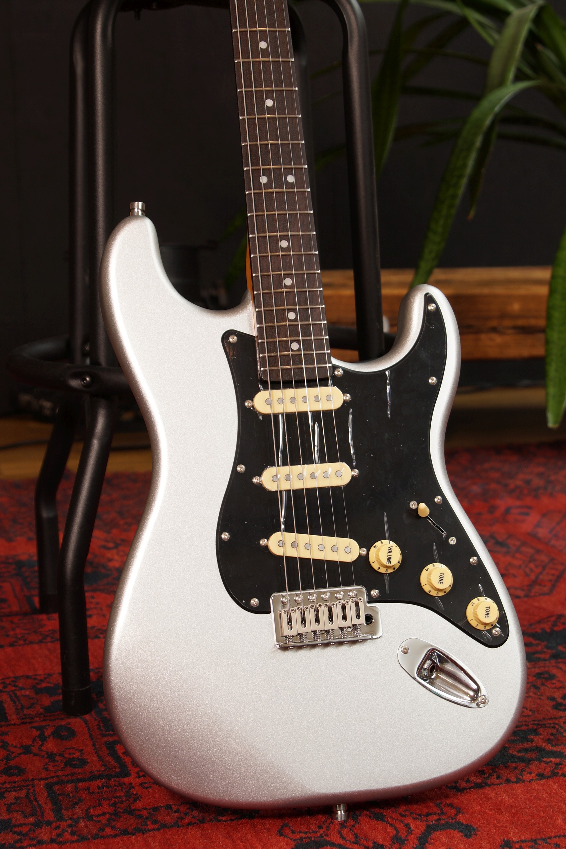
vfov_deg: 29.9
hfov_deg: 20.2
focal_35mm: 68
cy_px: 424
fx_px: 1592
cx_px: 283
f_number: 5.6
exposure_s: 1/10
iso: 100
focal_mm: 45
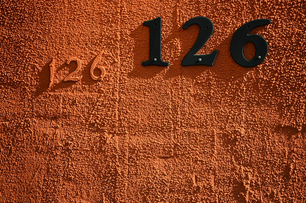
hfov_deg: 6.3
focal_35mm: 330
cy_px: 102
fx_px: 2800
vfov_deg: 4.1
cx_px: 153
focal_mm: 220
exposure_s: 1/320
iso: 100
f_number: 5.3
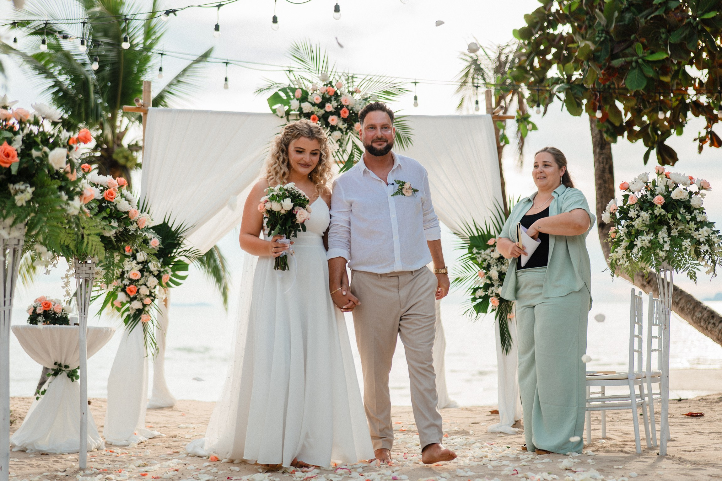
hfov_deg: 35.1
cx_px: 349
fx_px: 1142
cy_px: 228
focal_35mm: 57
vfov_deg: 23.8
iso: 100
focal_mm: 50
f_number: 2
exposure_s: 1/400
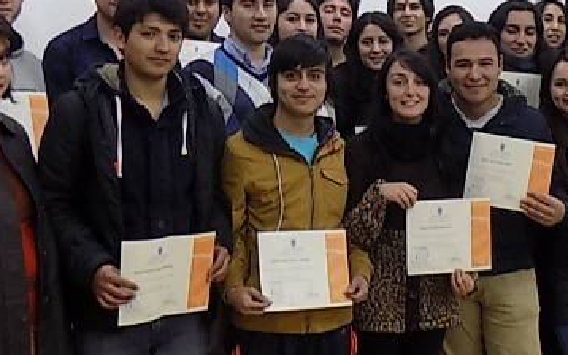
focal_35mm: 61
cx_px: 452
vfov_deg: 21.2
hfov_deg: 32.6
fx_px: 945
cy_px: 116
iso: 160
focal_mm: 4
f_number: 3.1
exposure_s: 1/30
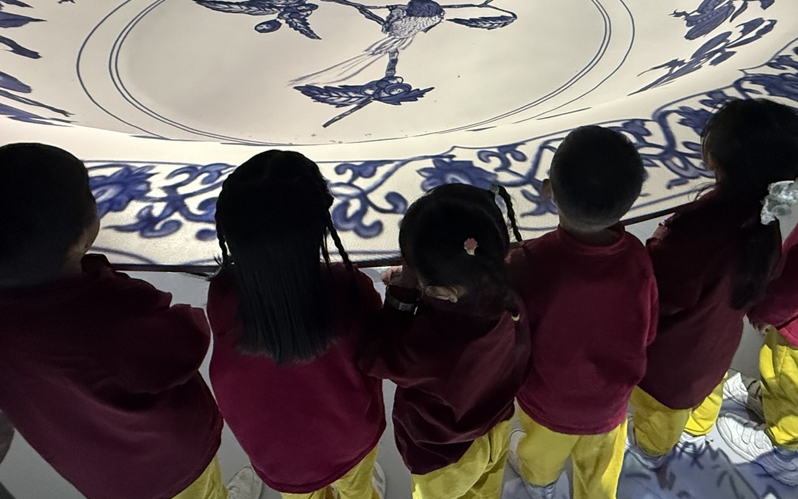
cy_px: 116
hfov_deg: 71.8
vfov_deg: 47.2
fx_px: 544
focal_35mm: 25
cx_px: 476
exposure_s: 1/60
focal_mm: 2.22
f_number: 2.2
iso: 640
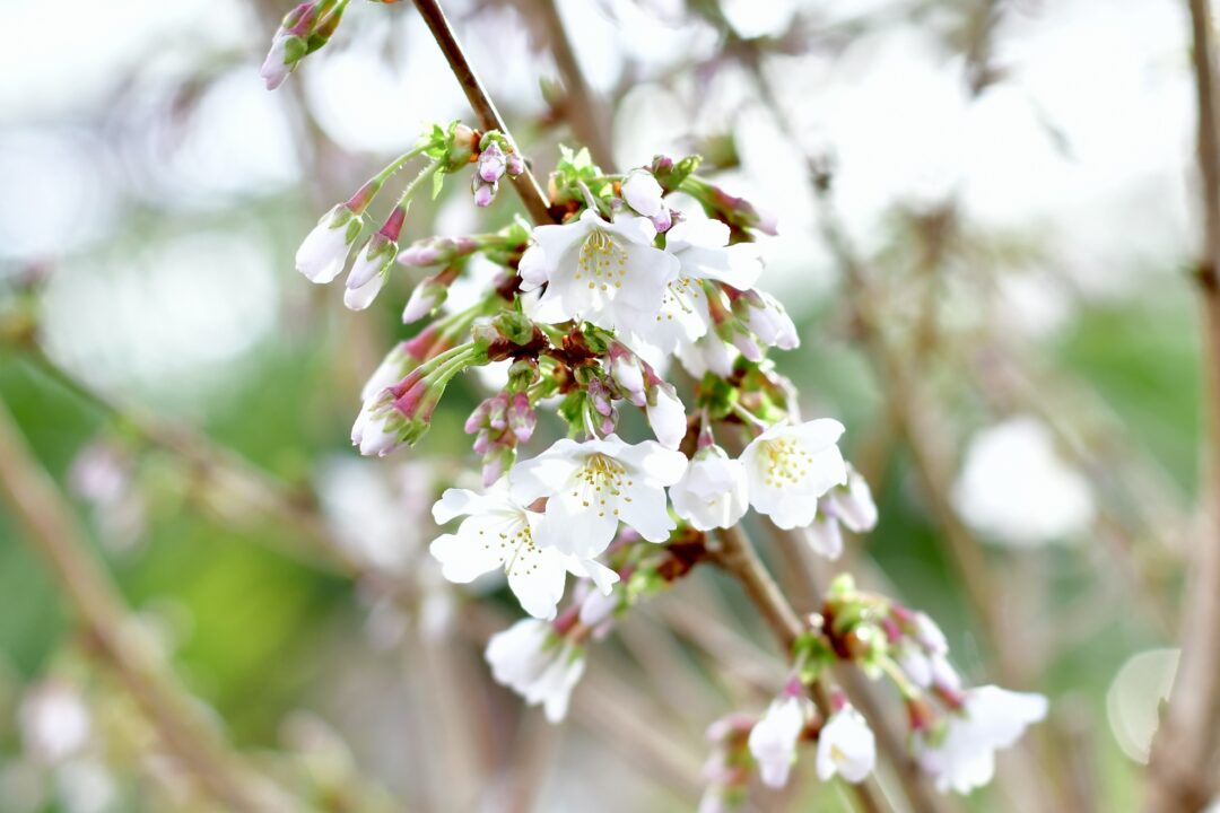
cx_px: 610
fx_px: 2541
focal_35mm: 75
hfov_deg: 27.0
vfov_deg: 18.2
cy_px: 406
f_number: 3.2
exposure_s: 1/320
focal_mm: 50
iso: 320
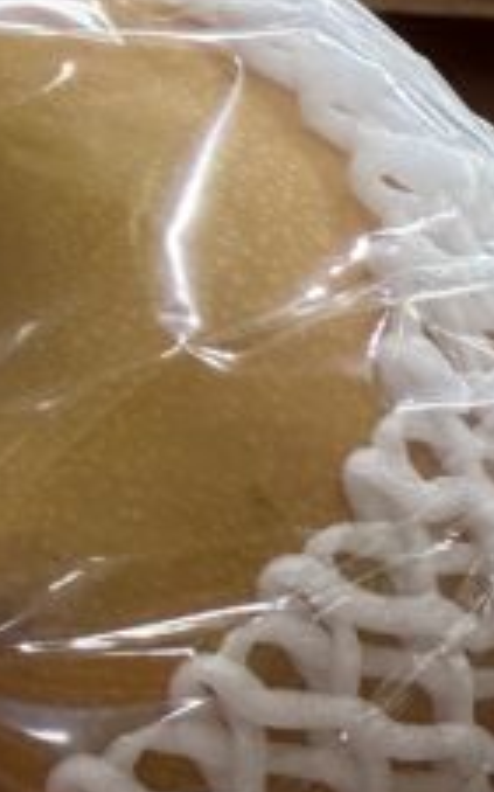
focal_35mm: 108
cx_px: 1591
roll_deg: -4.9
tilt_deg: -35.7
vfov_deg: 17.3
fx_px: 2329
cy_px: 1199
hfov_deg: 9.1
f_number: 2.2
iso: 160
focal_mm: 2.22
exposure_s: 1/120
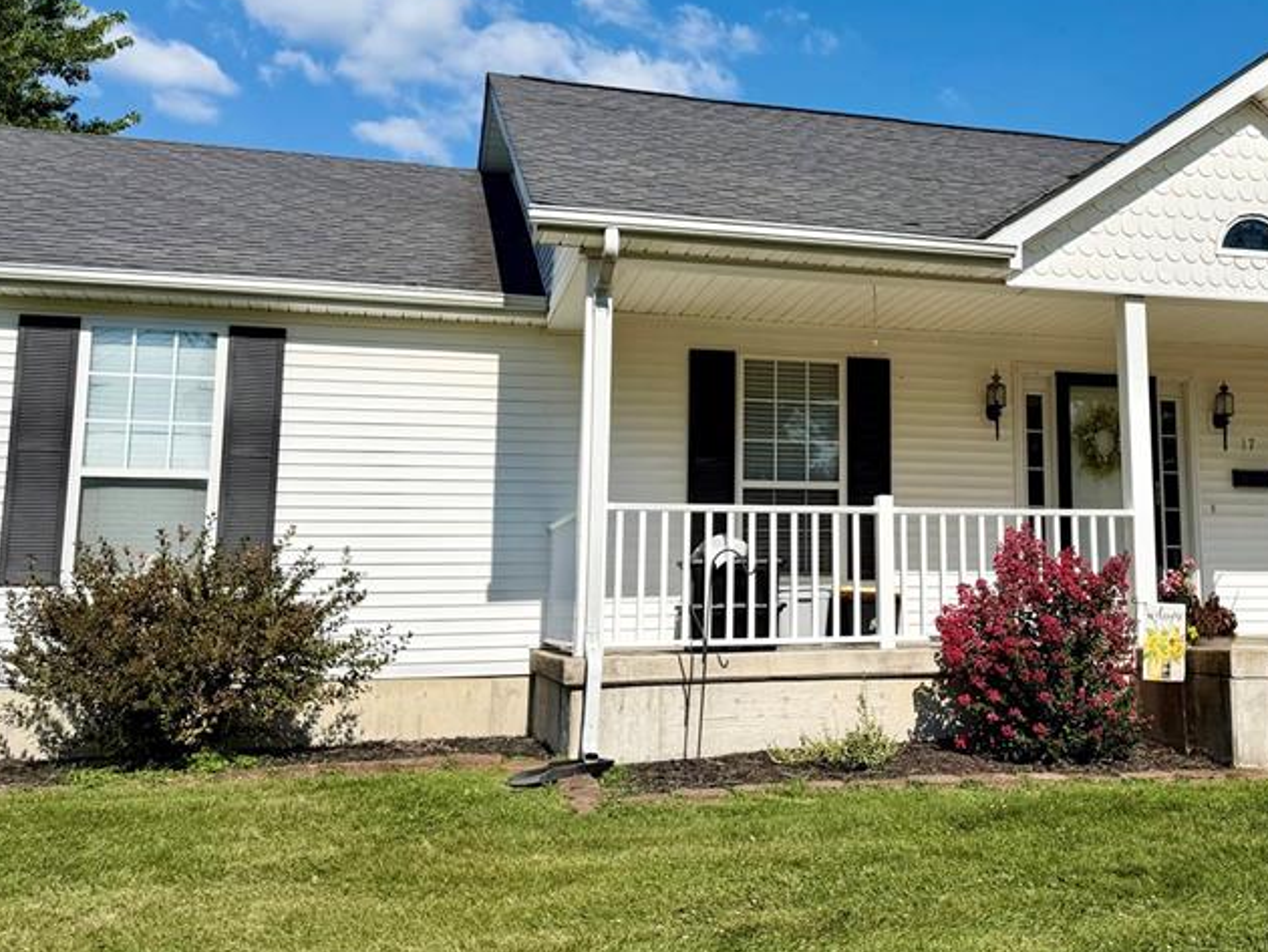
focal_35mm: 39
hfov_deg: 46.6
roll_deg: +0.7
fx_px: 1429
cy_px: 392
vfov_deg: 36.7
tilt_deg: +10.0
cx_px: 910
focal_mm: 6.76
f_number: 1.78
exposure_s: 1/9091
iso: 80
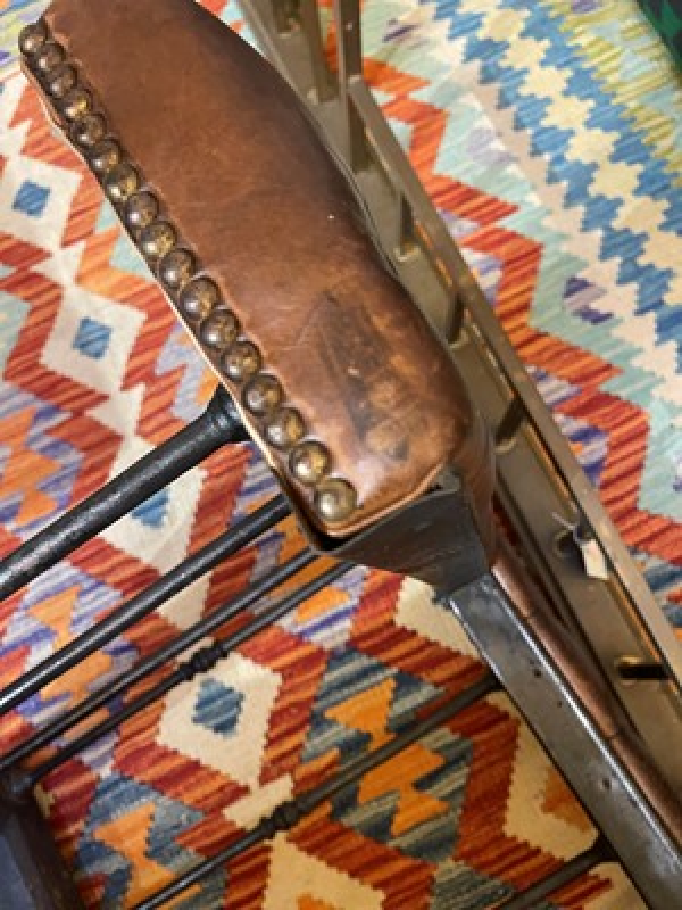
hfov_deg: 54.9
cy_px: 455
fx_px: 657
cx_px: 341
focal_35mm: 25
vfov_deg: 69.4
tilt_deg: -73.5
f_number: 1.6
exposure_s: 1/33
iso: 400
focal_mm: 5.1
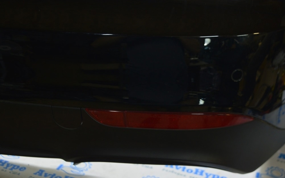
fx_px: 435
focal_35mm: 56
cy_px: 92
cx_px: 141
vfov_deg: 23.2
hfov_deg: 36.3
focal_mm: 36
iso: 400
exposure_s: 1/20
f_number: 5.6
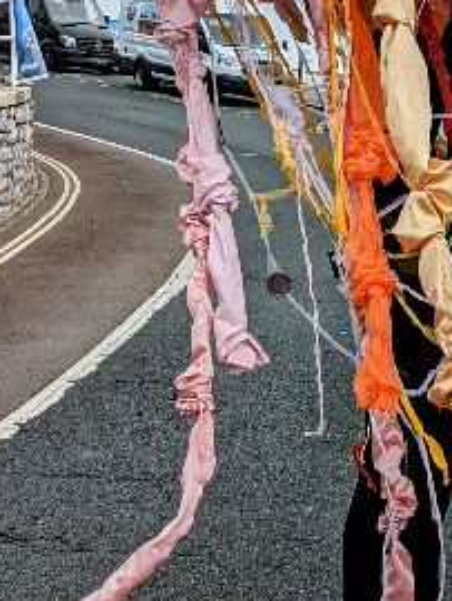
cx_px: 537
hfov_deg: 19.6
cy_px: 231
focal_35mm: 71
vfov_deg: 27.3
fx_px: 1234
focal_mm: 6.81
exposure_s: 1/1258
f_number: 1.85
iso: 51
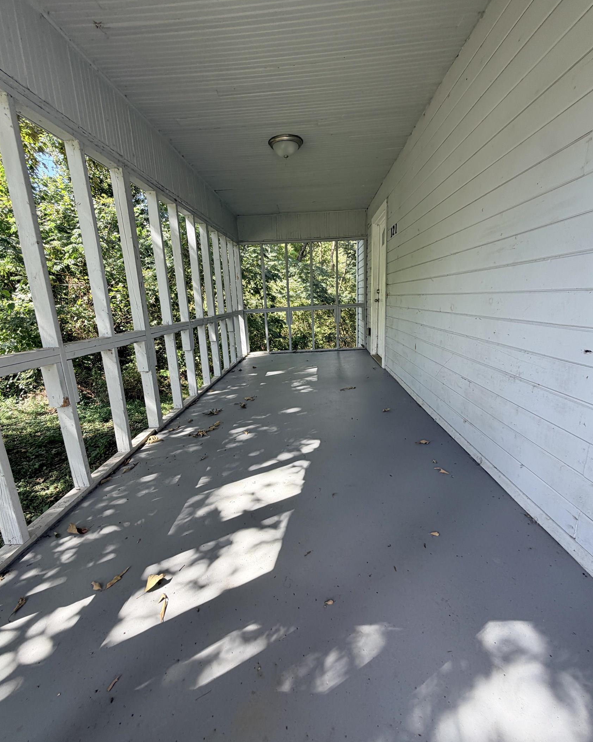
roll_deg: +2.1
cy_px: 380
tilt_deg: -12.4
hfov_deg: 84.0
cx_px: 299
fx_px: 329
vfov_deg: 96.8
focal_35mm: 15
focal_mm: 2.22
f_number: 2.2
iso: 40
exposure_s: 1/124
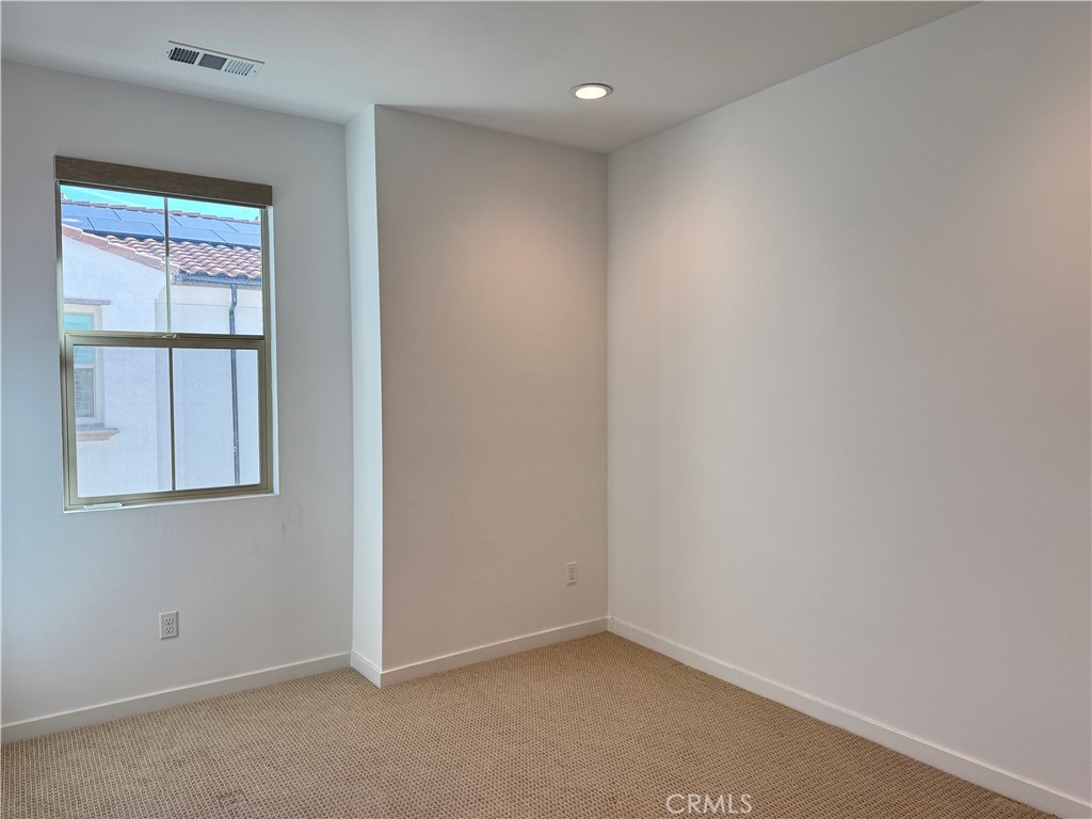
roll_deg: +0.2
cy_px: 410
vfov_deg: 56.8
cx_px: 546
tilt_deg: -1.7
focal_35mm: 24
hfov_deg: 71.6
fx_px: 757
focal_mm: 6.76
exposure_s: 1/172
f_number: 1.78
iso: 80
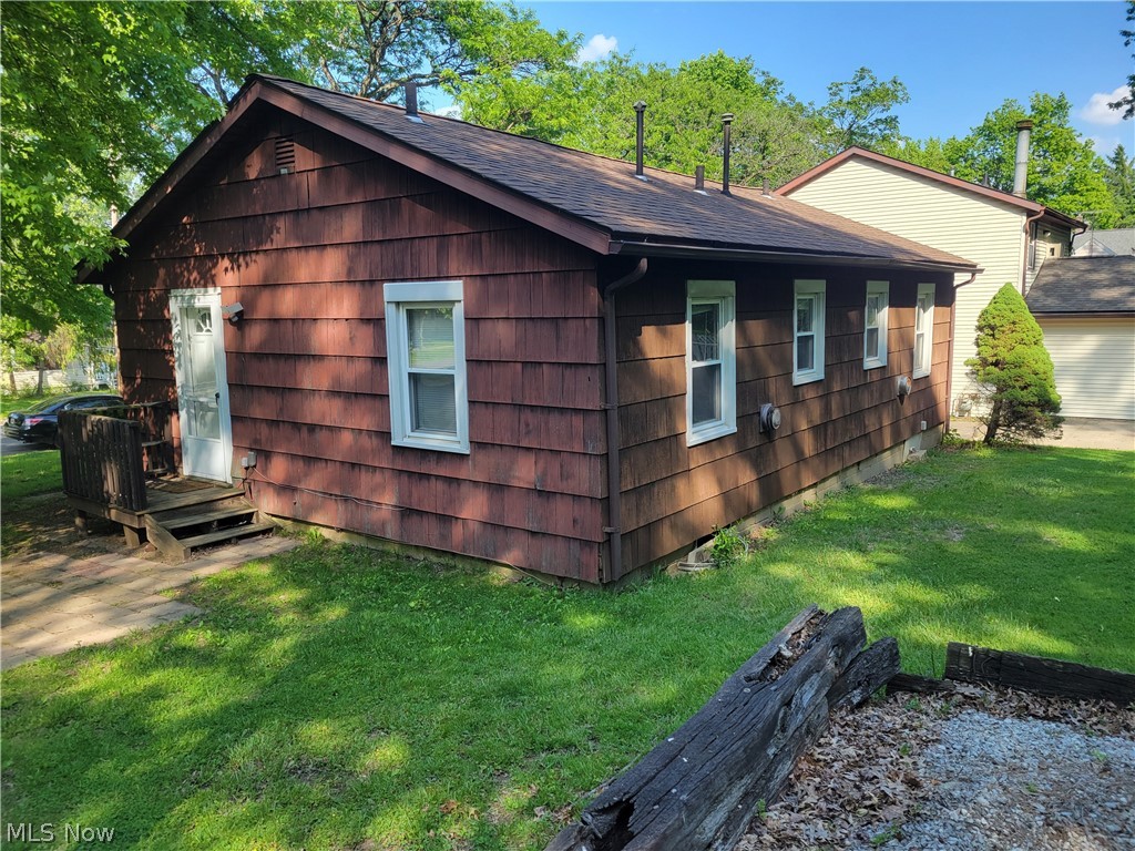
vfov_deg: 53.1
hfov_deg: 67.3
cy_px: 426
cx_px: 568
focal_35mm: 26
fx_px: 852
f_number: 1.8
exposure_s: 1/475
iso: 40
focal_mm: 5.4
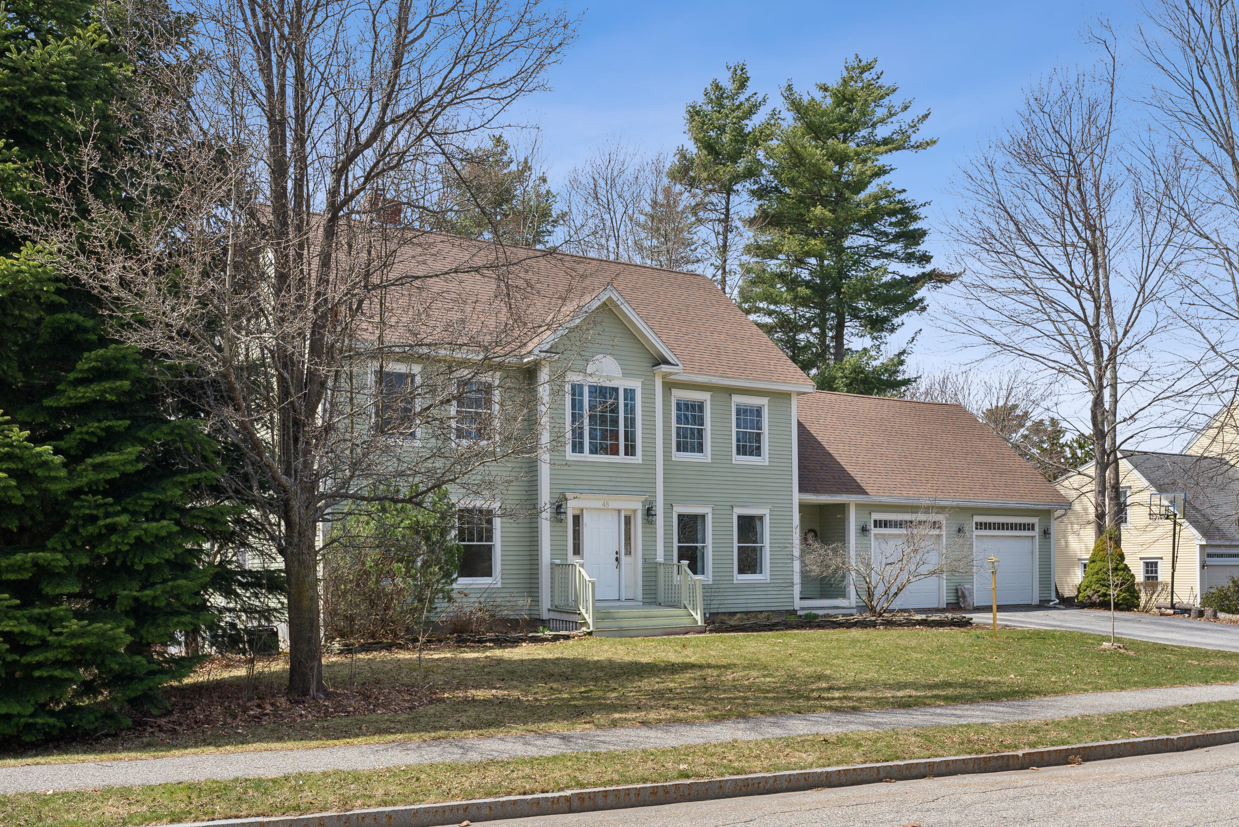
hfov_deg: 60.3
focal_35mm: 31
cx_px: 620
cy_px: 414
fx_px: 1067
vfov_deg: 42.4
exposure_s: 1/1000
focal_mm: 31
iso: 320
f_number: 7.1
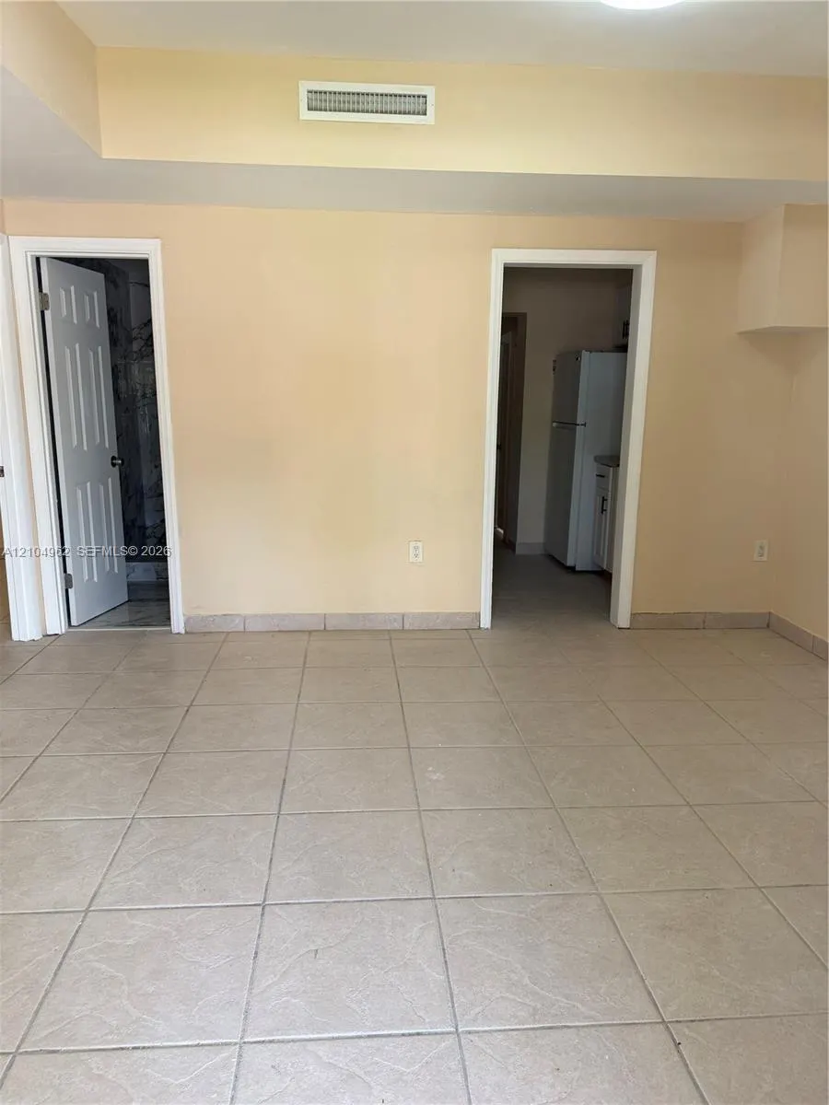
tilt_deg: -11.5
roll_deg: -0.4
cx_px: 414
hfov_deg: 56.8
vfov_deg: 71.6
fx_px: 766
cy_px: 552
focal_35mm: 24
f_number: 1.78
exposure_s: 1/121
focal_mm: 6.76
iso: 125
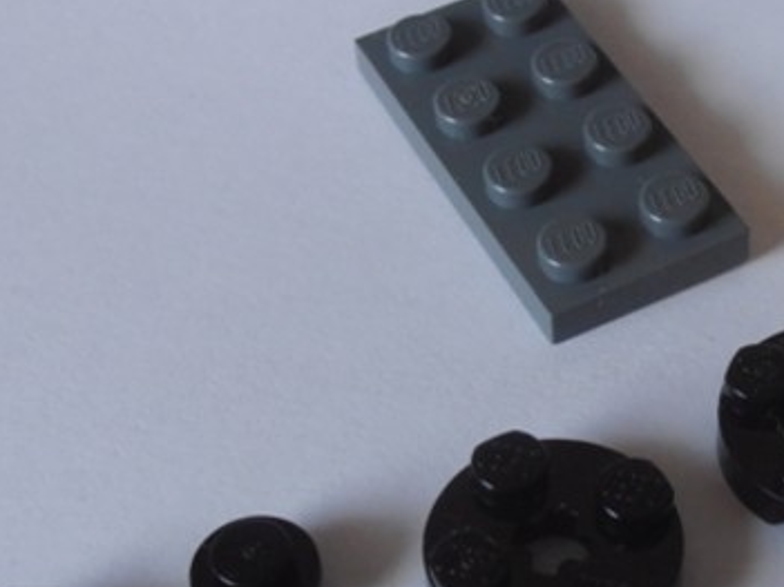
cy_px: 352
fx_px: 2151
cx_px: 637
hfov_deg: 20.4
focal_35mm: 95
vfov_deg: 15.5
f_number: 3.9
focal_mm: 6.61
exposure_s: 1/40
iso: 100
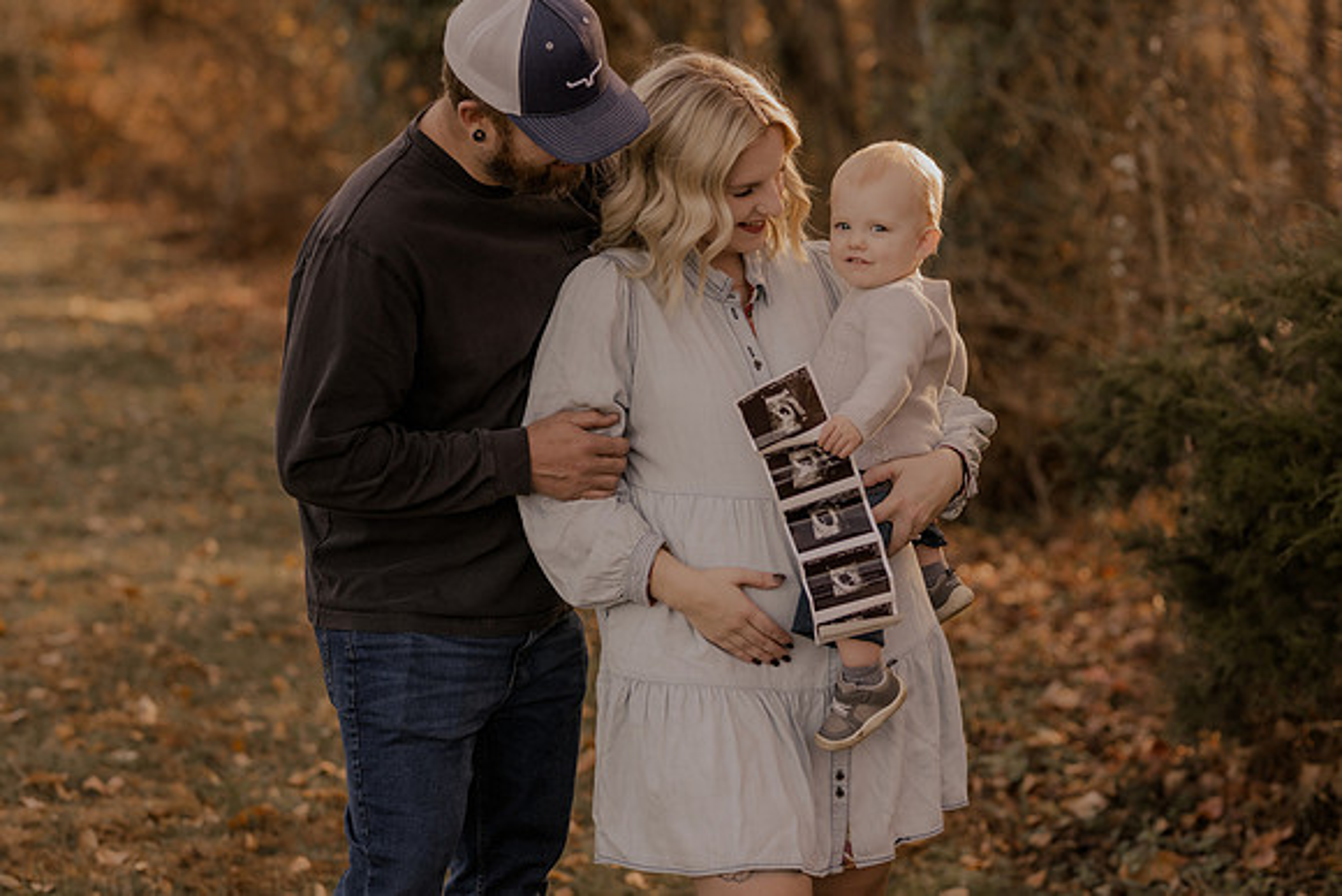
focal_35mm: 85
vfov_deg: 16.1
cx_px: 671
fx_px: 3169
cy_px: 448
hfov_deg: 23.9
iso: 200
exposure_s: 1/400
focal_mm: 85
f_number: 2.8
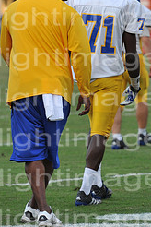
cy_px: 79
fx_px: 2516
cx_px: 50
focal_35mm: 400
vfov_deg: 5.2
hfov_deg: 3.4
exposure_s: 1/800
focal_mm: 170
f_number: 3.5
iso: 1000
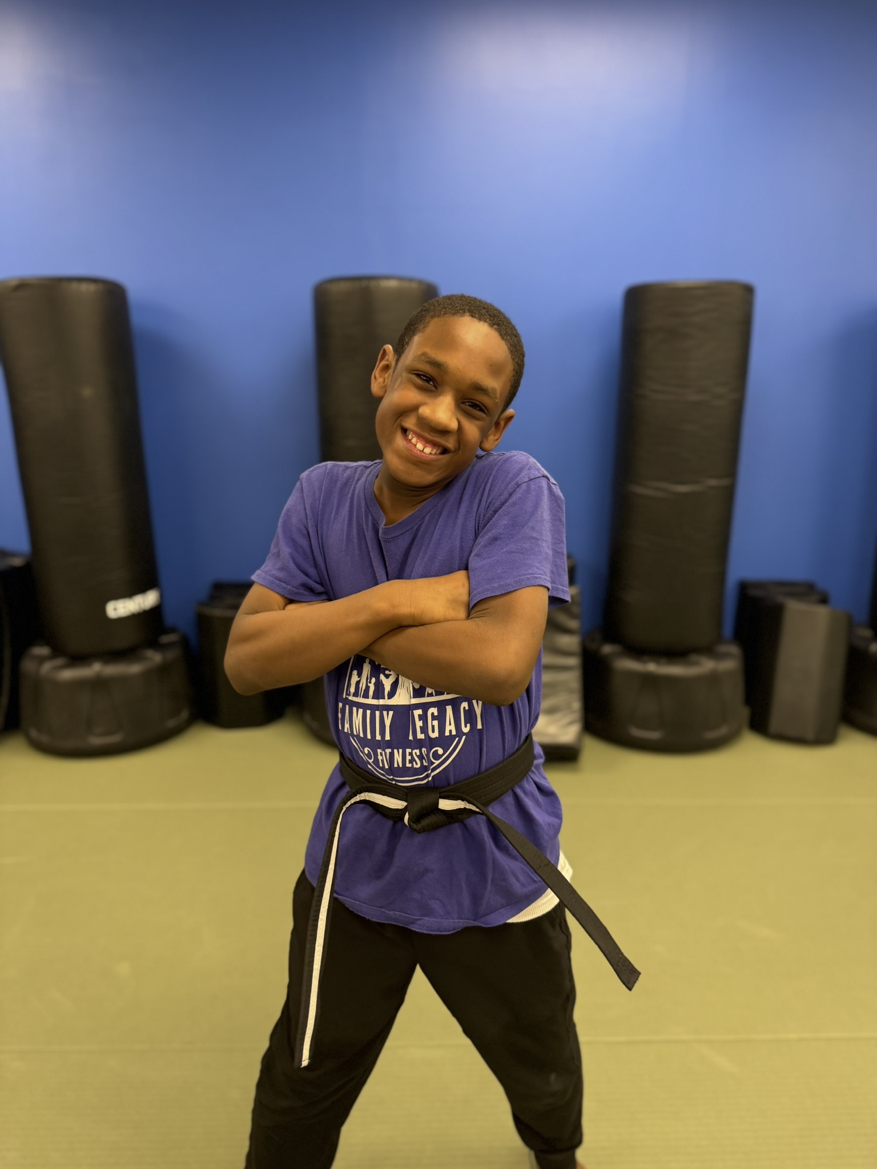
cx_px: 438
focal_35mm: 24
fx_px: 811
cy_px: 584
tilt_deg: -15.8
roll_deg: +0.8
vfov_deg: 71.6
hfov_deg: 56.8
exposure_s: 1/60
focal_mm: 6.76
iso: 250
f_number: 1.78
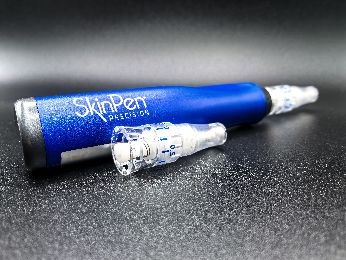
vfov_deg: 51.4
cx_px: 173
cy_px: 130
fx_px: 270
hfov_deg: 65.3
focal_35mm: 27
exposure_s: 3
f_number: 2
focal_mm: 5.75
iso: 50
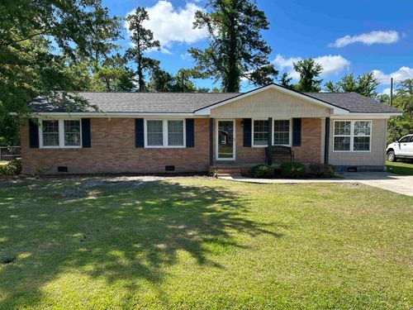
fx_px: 310
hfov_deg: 67.3
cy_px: 155
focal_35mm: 26
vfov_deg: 53.1
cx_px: 206
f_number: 1.5
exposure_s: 1/2008
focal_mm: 5.7
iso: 50
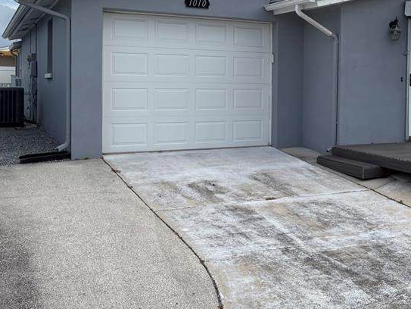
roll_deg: -0.7
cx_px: 341
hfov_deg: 37.2
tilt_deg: +0.1
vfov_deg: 29.5
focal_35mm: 49
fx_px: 582
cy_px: 100
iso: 50
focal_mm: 5.96
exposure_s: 1/3623
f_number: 1.6
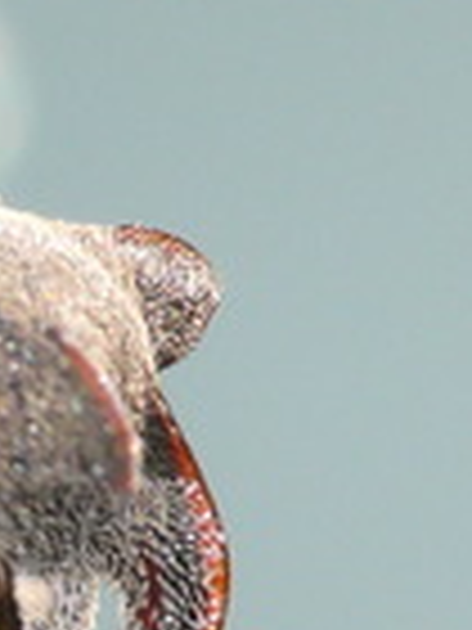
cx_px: -297
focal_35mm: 1642
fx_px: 29852
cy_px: 796
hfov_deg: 0.9
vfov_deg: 1.2
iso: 200
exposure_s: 1/50
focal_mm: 75.9
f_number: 10
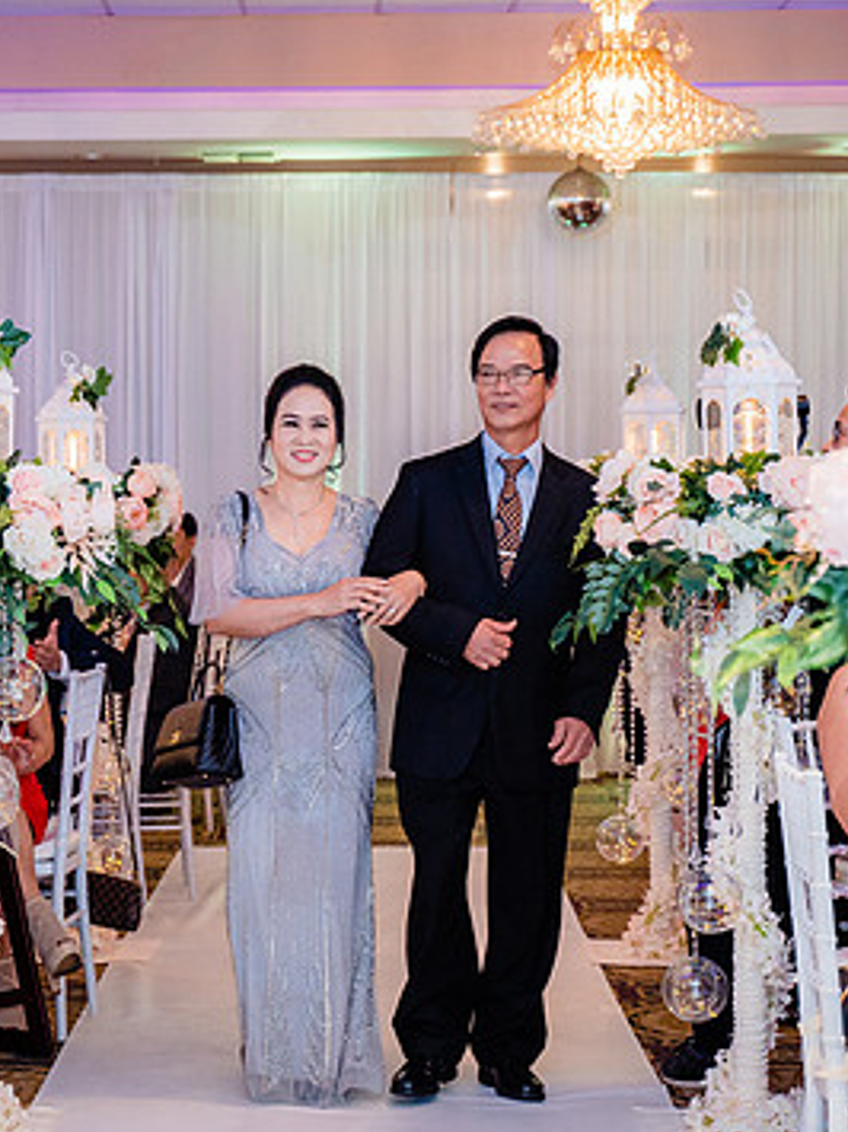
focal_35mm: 92
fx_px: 3007
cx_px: 285
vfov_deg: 21.3
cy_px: 536
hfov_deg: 16.0
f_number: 3.5
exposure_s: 1/160
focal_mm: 52
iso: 1600
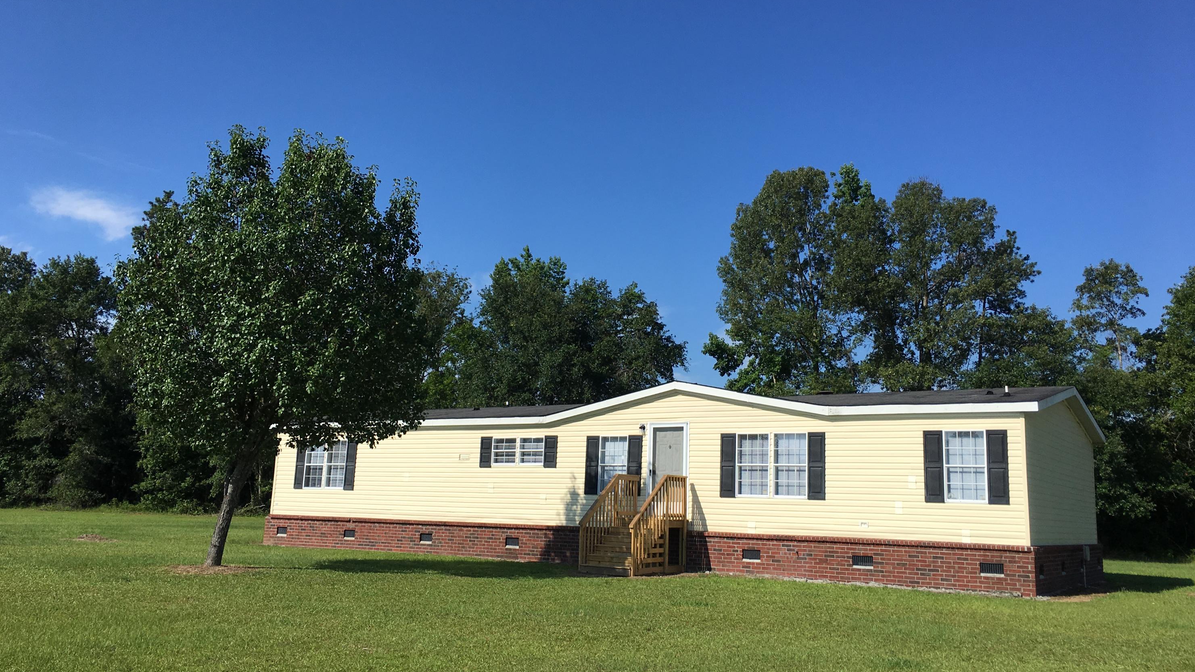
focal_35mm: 32
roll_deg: -1.4
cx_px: 599
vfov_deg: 36.7
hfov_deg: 61.0
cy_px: 333
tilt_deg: +11.5
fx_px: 1014
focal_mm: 4.15
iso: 25
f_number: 2.2
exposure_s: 1/2564
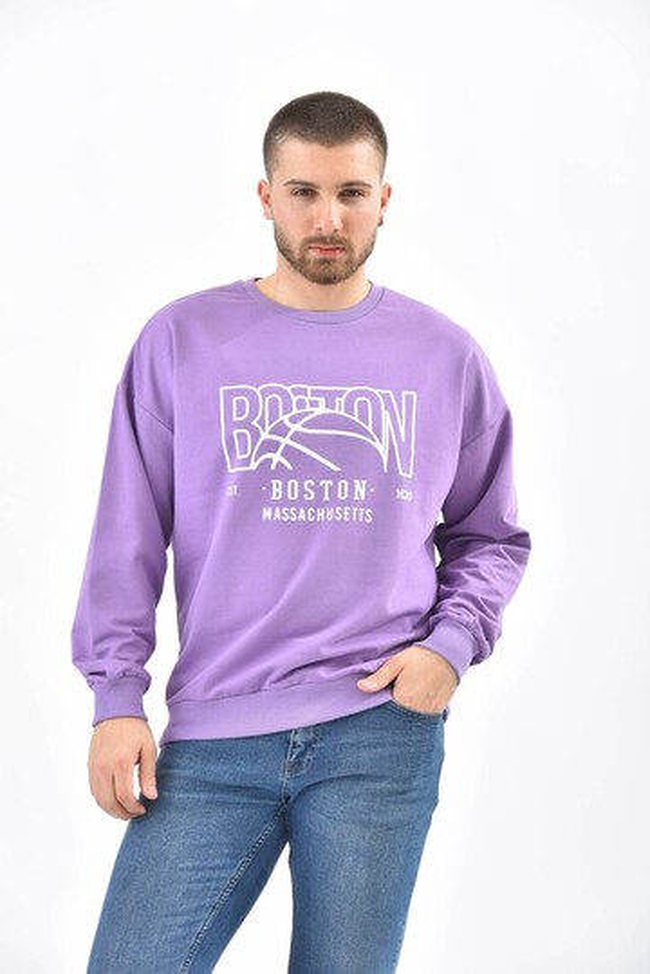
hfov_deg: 11.8
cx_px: 325
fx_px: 3141
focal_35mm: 116
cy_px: 487
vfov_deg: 17.6
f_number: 7.1
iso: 100
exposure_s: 1/160
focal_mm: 116
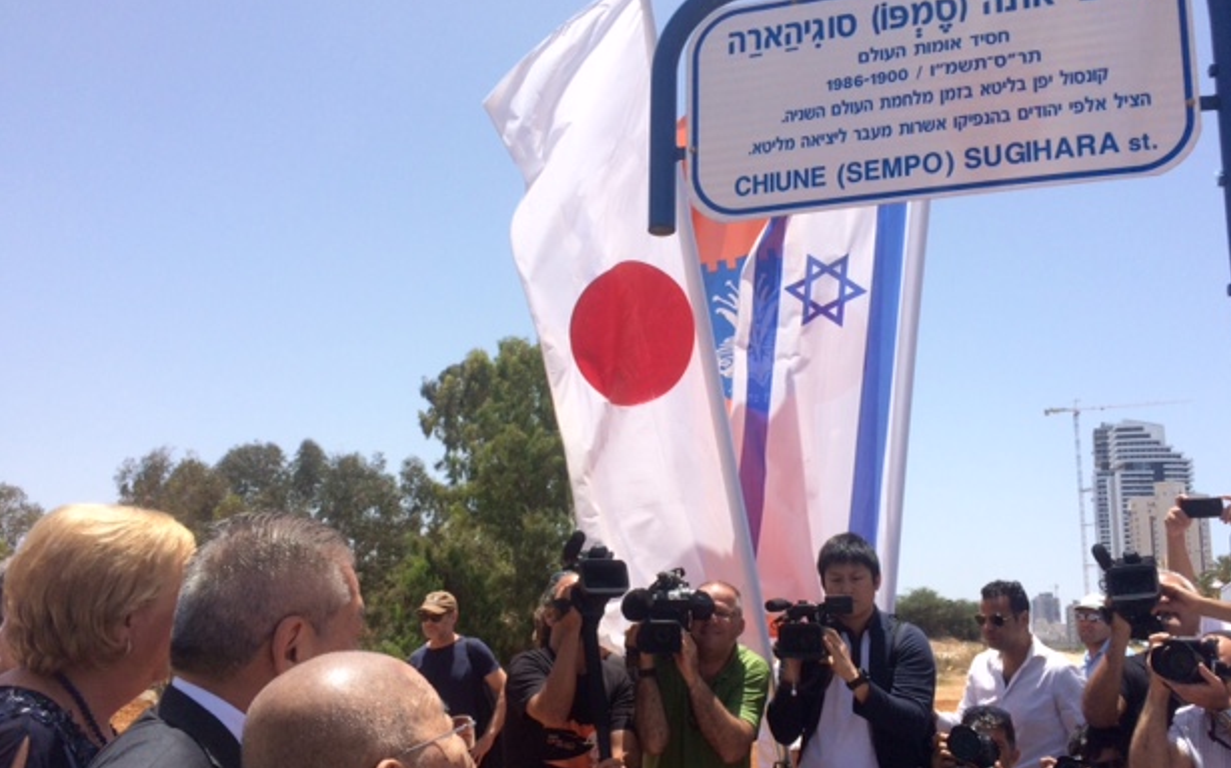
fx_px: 1073
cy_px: 436
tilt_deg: +10.8
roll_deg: -0.9
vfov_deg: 39.3
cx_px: 637
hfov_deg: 59.7
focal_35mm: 32
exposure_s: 1/2283
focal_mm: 4.15
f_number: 2.2
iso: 32
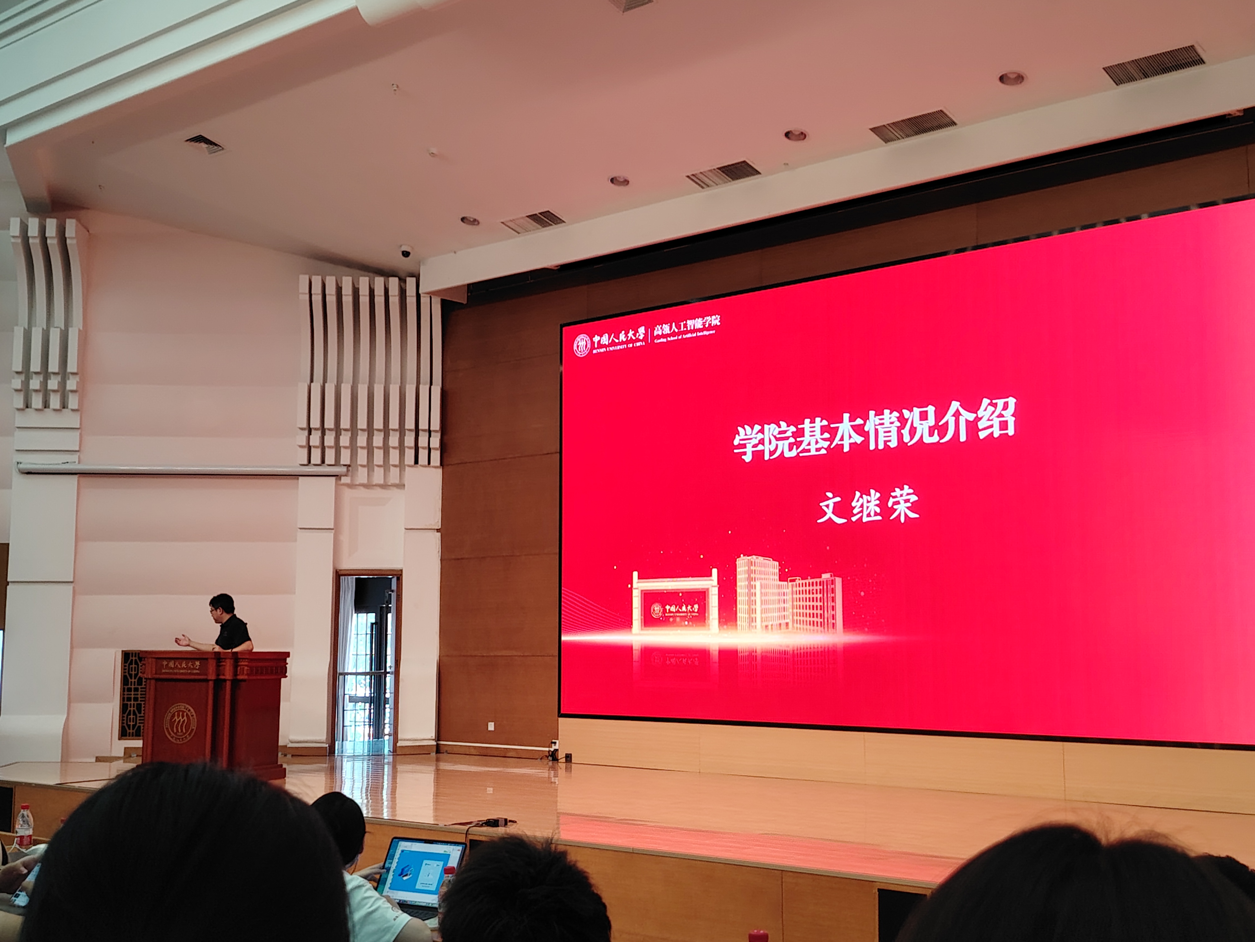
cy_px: 471
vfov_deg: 35.1
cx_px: 628
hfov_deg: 45.8
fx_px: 1486
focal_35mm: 41
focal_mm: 5.25
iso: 566
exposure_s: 1/50
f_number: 1.75
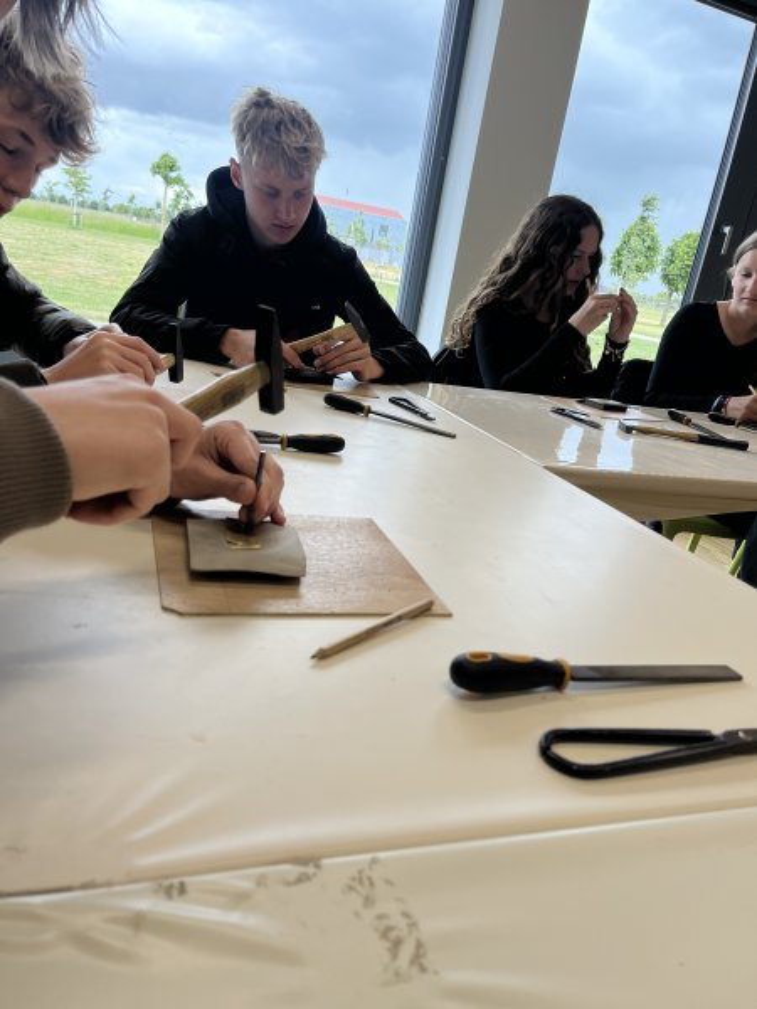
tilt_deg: -17.5
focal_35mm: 26
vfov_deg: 67.3
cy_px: 504
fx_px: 758
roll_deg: -9.6
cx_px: 378
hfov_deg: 53.1
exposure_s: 1/254
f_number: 1.6
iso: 40
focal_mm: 5.1
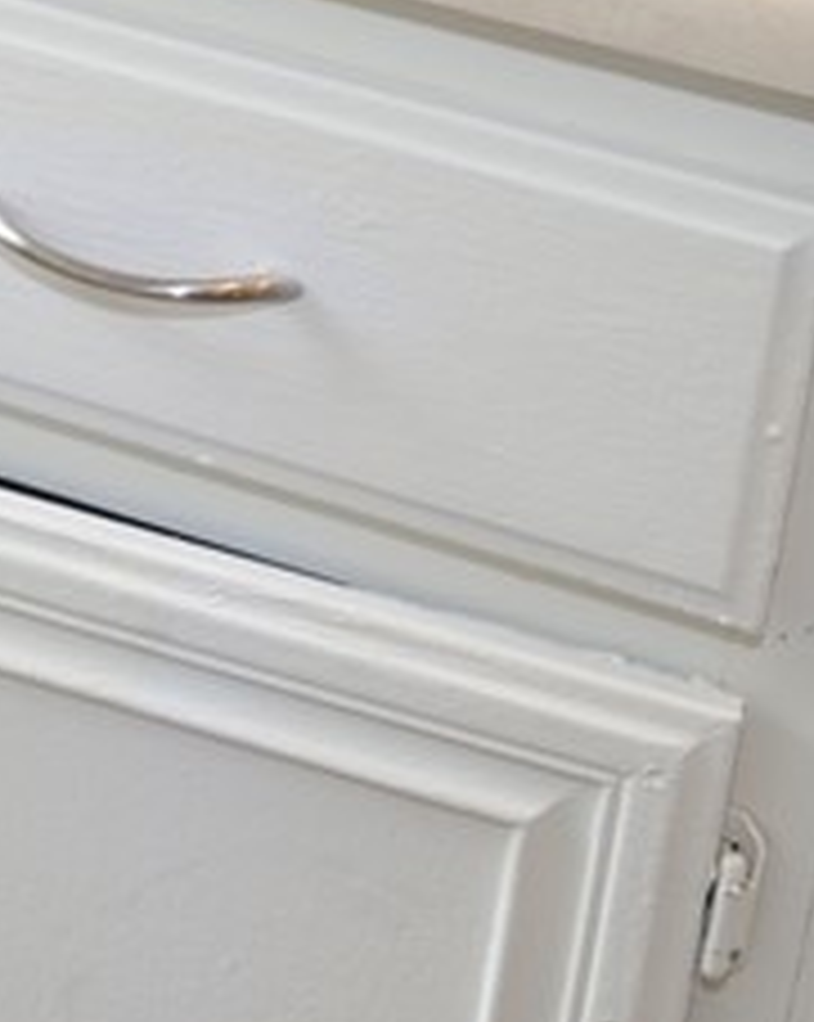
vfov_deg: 13.7
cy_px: -313
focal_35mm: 135
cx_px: -681
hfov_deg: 10.7
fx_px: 4074
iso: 280
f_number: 5.6
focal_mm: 20
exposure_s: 1/125
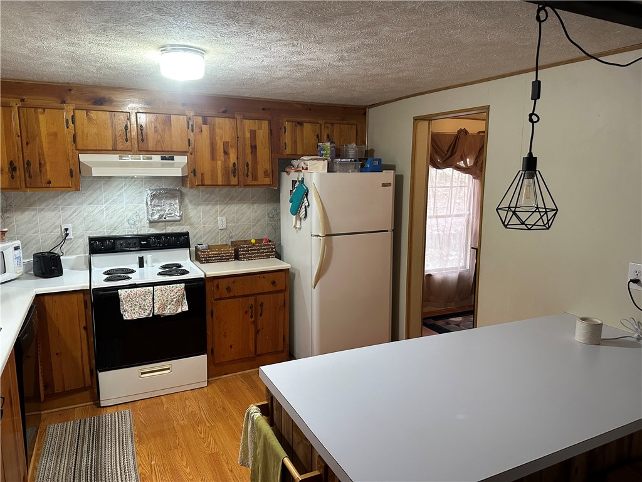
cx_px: 321
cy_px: 241
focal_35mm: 24
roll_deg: -0.1
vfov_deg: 56.8
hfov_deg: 71.6
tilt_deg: -8.7
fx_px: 445
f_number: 1.78
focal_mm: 6.86
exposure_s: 1/60
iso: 320
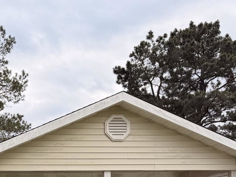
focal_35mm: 81
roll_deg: +1.3
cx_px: 18
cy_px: 230
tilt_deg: +0.9
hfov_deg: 23.4
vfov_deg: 17.1
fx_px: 552
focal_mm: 6.76
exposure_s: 1/2445
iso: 80
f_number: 1.78
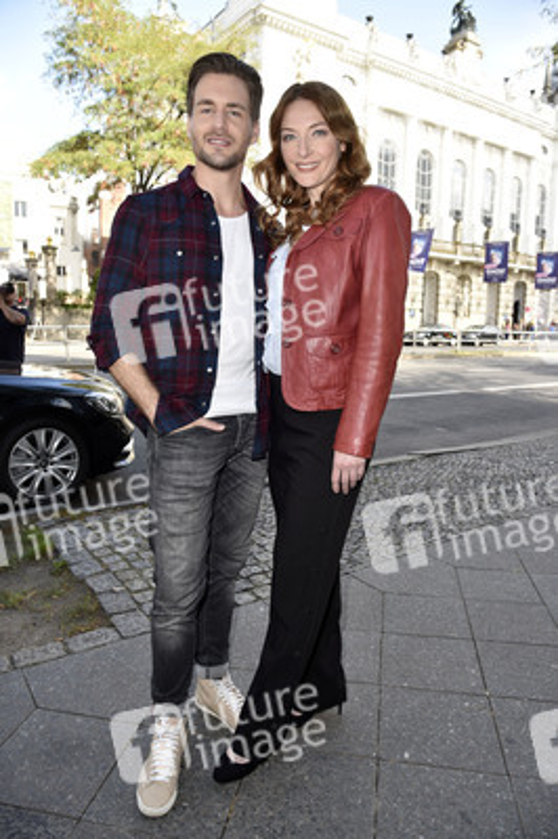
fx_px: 559
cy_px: 420
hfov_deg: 53.1
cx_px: 279
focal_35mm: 24
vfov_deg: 73.8
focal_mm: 24
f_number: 5.6
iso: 280
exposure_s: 1/200
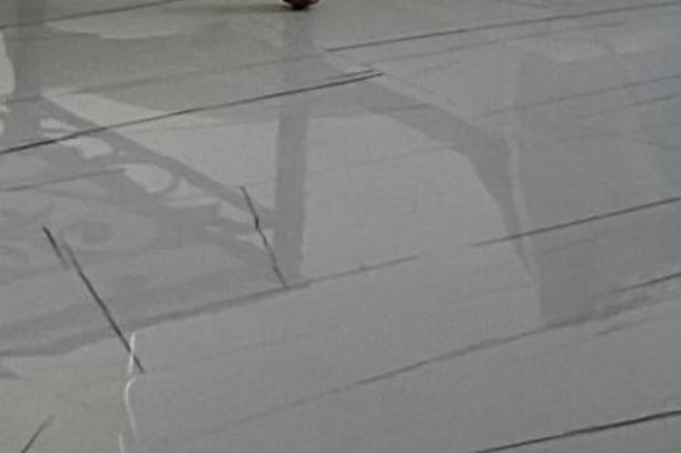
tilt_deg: -3.7
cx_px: 892
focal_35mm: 196
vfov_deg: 6.6
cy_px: -628
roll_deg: -3.4
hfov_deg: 10.3
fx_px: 3706
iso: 32
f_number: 1.8
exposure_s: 1/122
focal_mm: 3
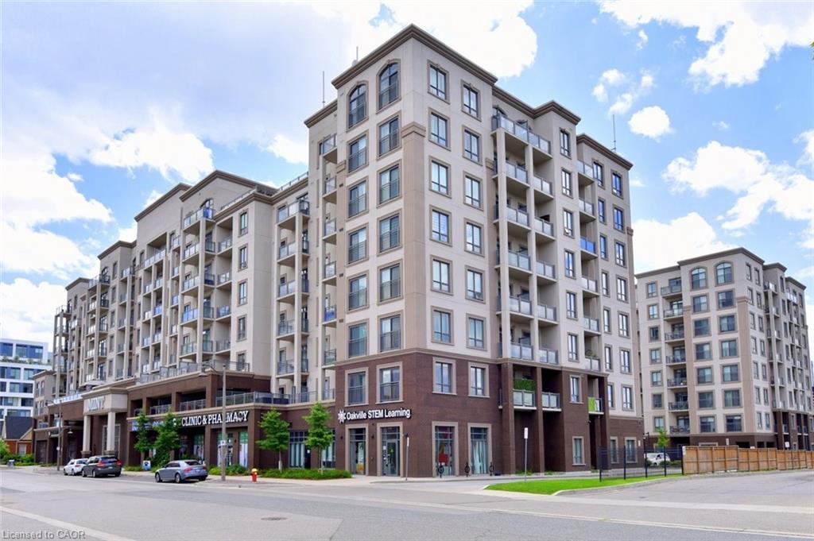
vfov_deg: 64.5
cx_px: 407
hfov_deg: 87.0
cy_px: 270
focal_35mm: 19
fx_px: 429
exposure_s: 1/320
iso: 250
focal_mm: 19
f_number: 9
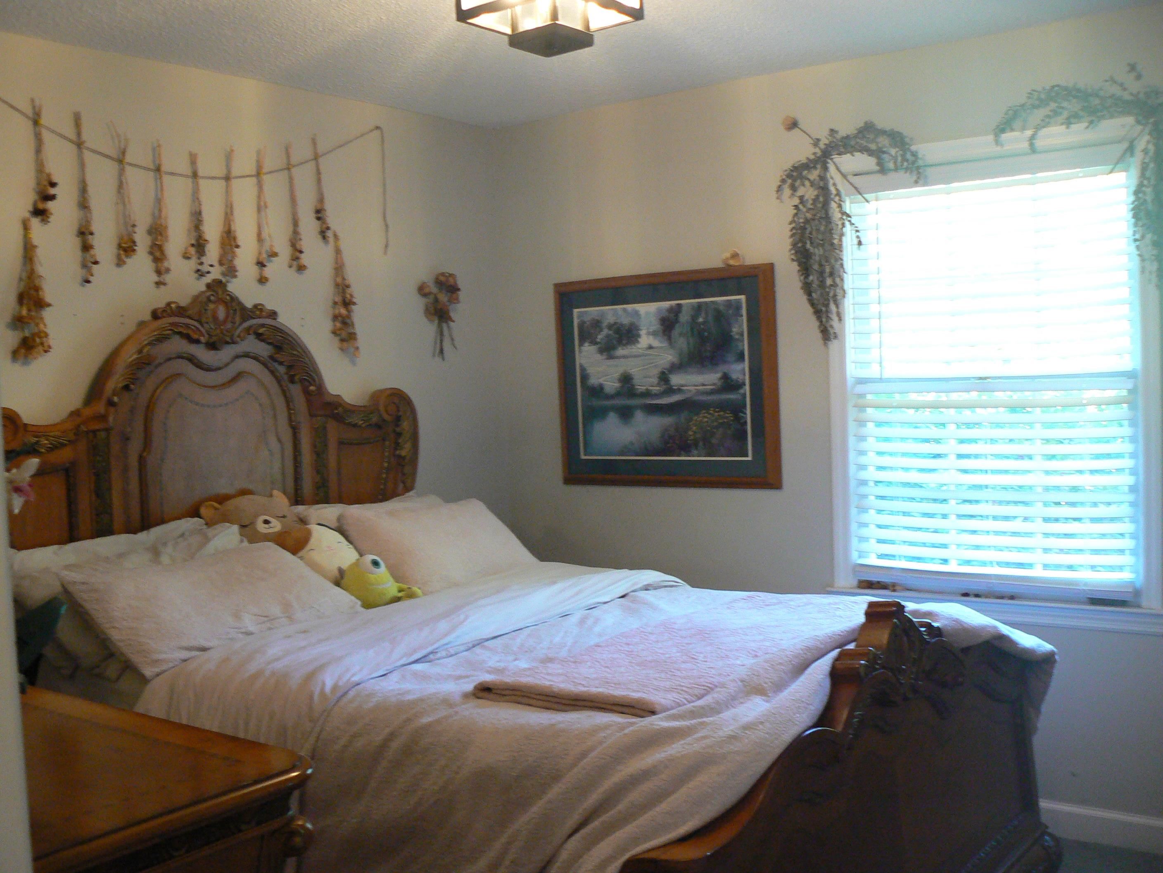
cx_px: 582
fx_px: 1209
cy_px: 436
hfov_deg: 51.4
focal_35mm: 36
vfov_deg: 39.7
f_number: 2.8
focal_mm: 6
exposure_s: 1/25
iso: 200
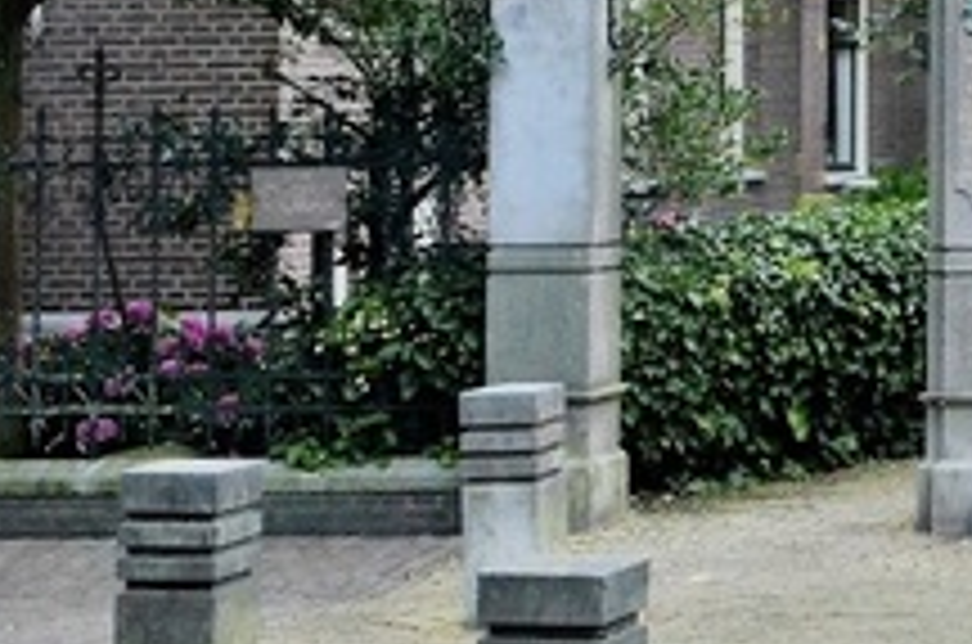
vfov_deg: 12.1
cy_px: -18
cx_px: 1634
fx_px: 2990
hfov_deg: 16.2
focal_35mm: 111
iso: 500
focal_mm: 20
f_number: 10
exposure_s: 1/400
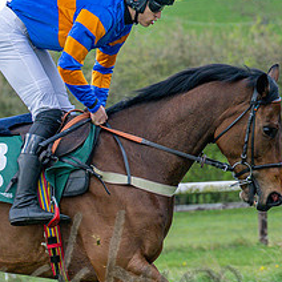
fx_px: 2627
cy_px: 227
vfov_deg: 6.1
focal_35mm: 285
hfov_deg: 6.1
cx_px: -42
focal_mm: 70
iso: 400
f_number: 2.8
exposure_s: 1/1000
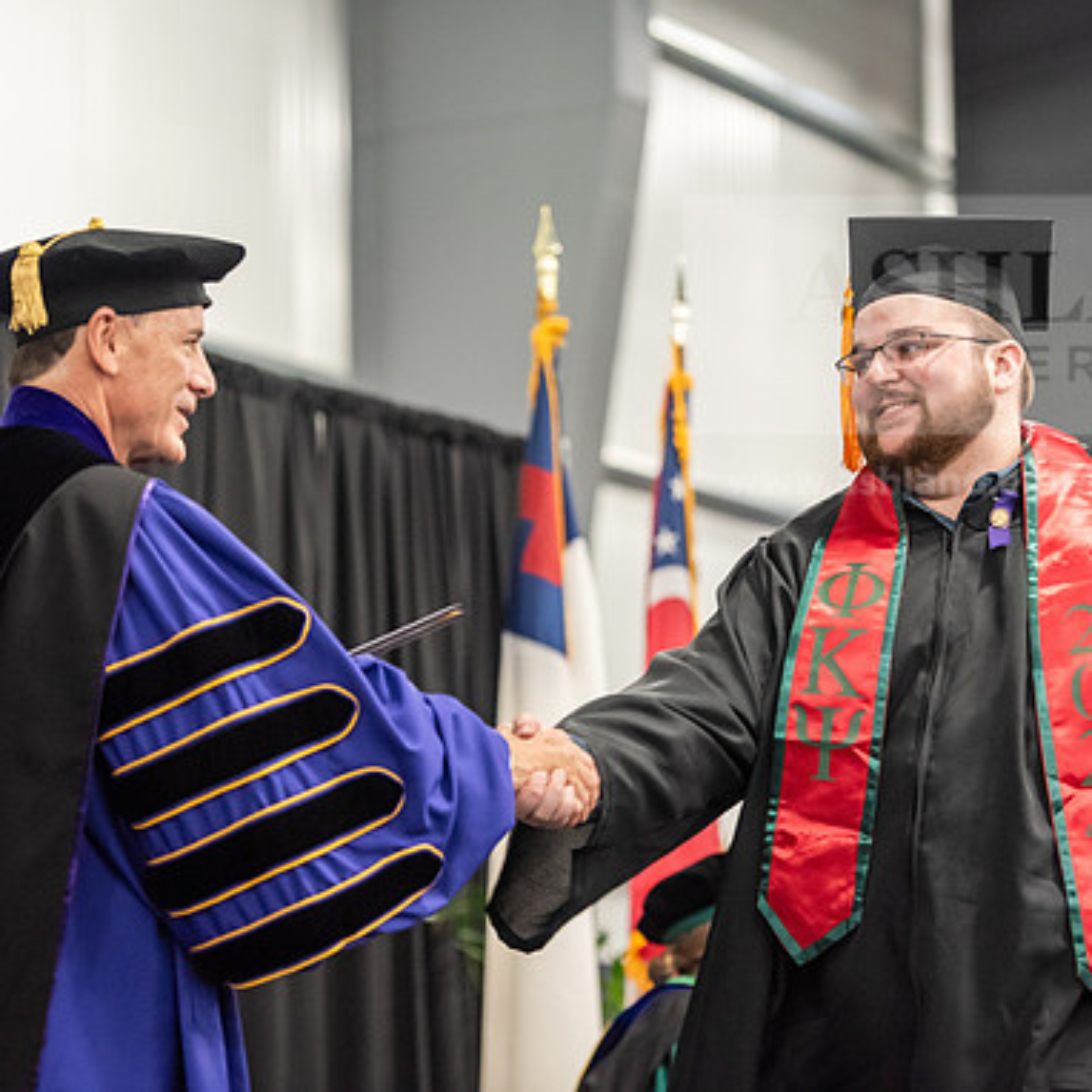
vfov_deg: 13.5
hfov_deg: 13.5
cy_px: 542
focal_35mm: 129
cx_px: 597
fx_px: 4604
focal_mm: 100
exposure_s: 1/200
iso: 3200
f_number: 3.2
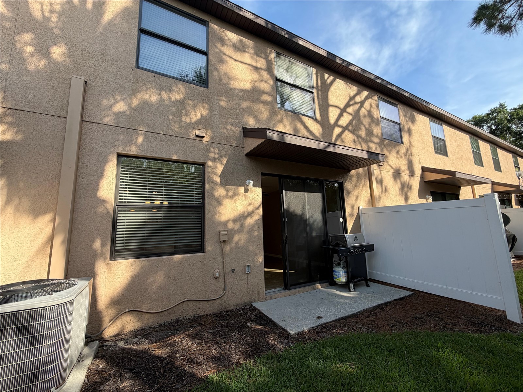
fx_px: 212
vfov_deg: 85.7
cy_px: 196
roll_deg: +3.2
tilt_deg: +7.8
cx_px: 262
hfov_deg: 102.1
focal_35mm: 14
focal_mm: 2.22
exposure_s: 1/631
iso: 40
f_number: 2.2
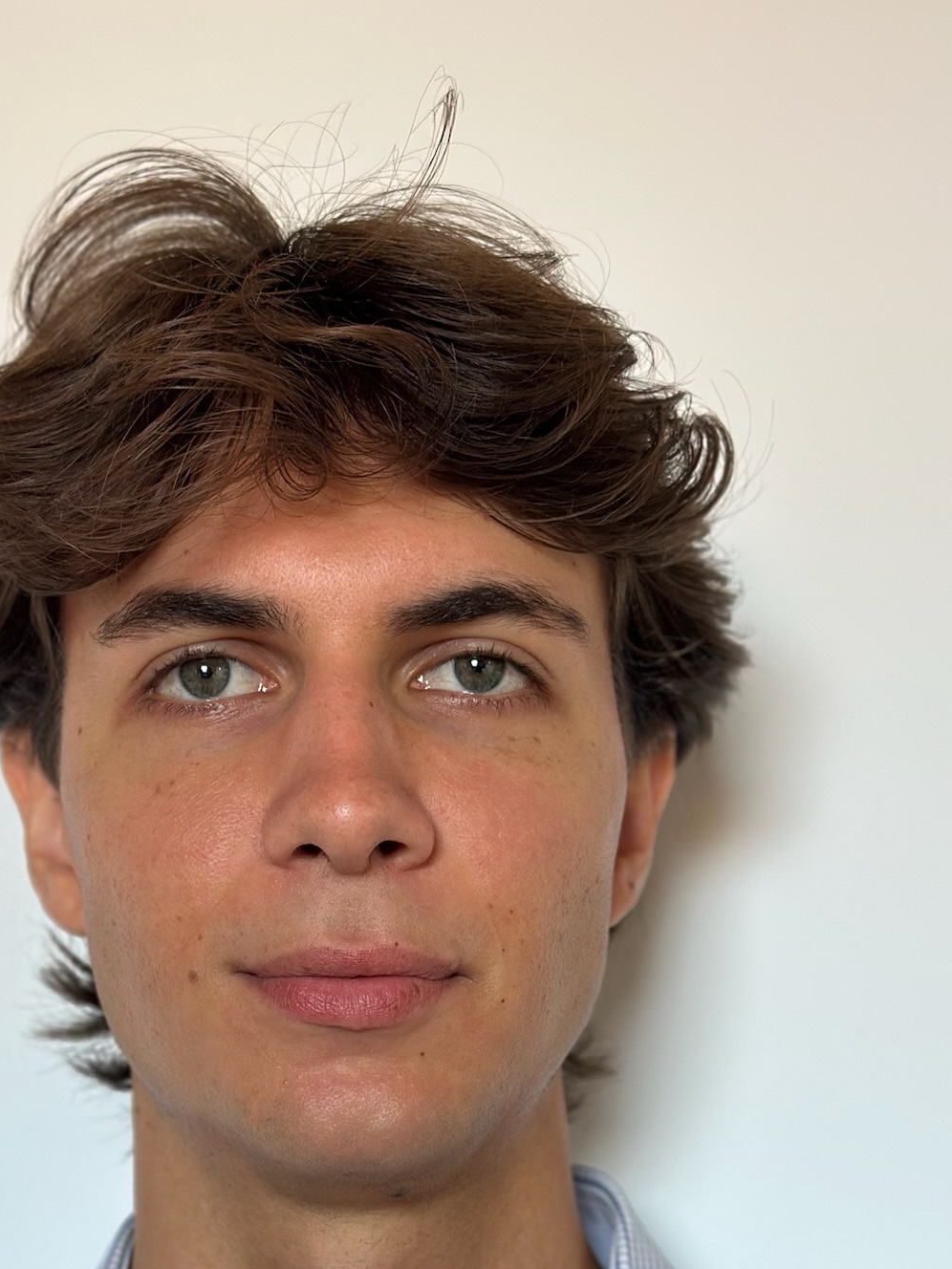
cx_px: 396
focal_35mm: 74
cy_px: 964
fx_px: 2714
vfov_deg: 26.0
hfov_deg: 19.9
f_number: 1.78
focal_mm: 6.86
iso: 125
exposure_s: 1/85
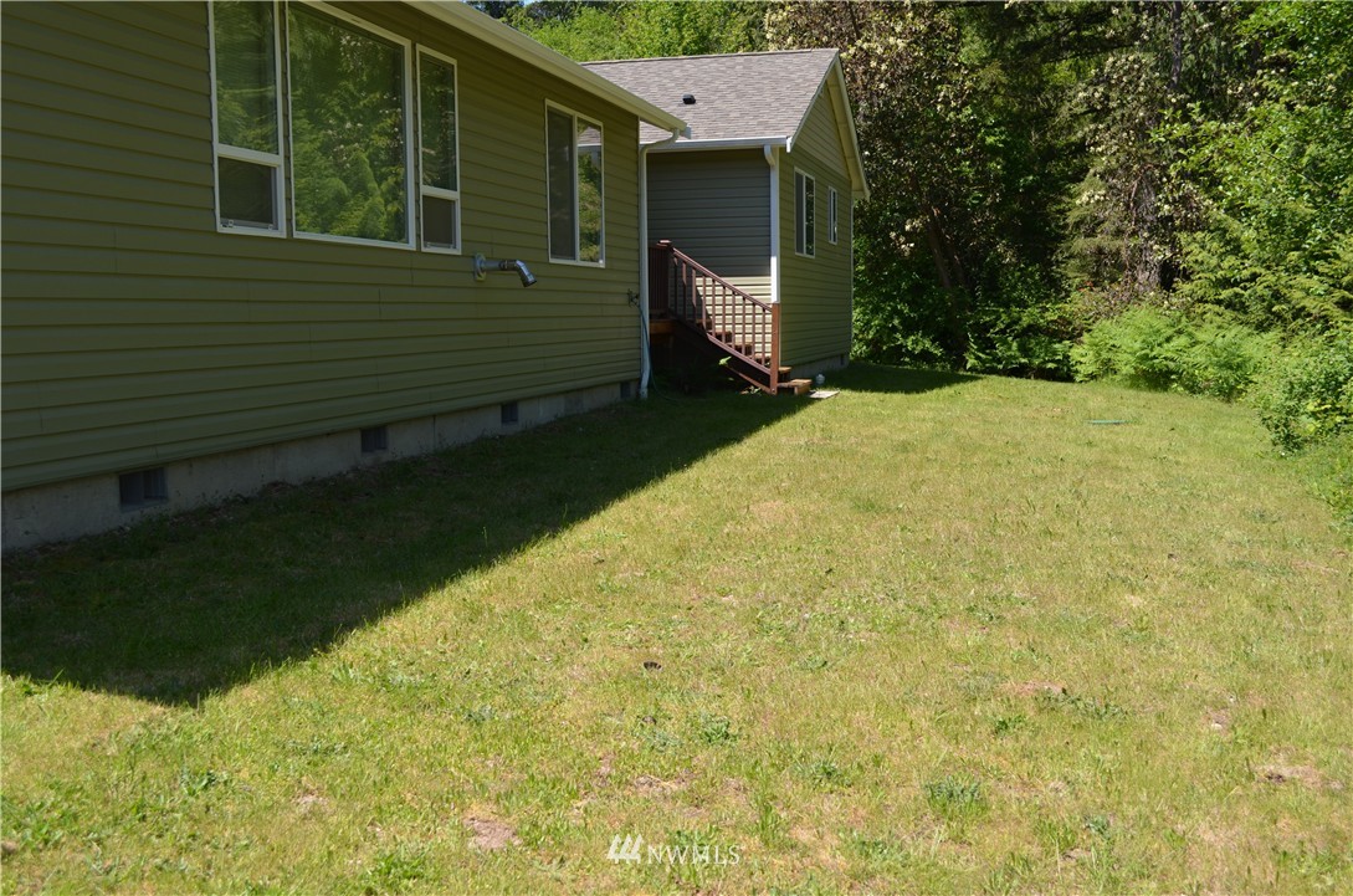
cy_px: 448
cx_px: 676
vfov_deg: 36.7
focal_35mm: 36
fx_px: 1350
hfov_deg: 53.2
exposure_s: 1/200
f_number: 6.3
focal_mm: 24
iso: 100
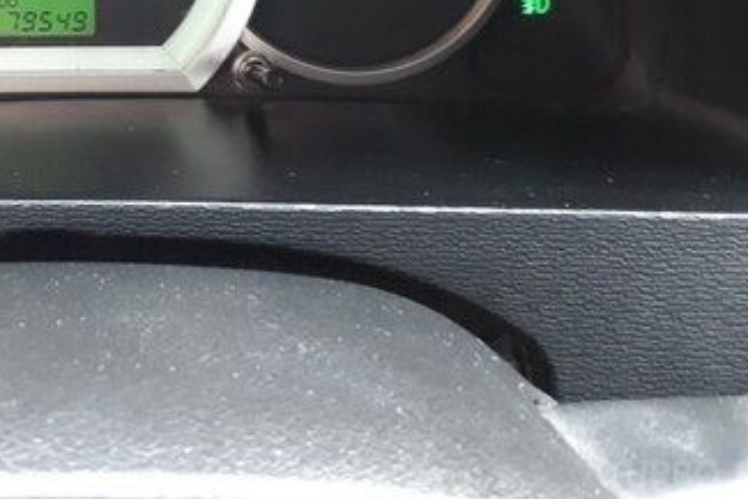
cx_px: 30
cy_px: -54
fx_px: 1185
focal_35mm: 57
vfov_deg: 22.4
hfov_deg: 32.7
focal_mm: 3.6
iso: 250
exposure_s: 1/17
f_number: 1.9
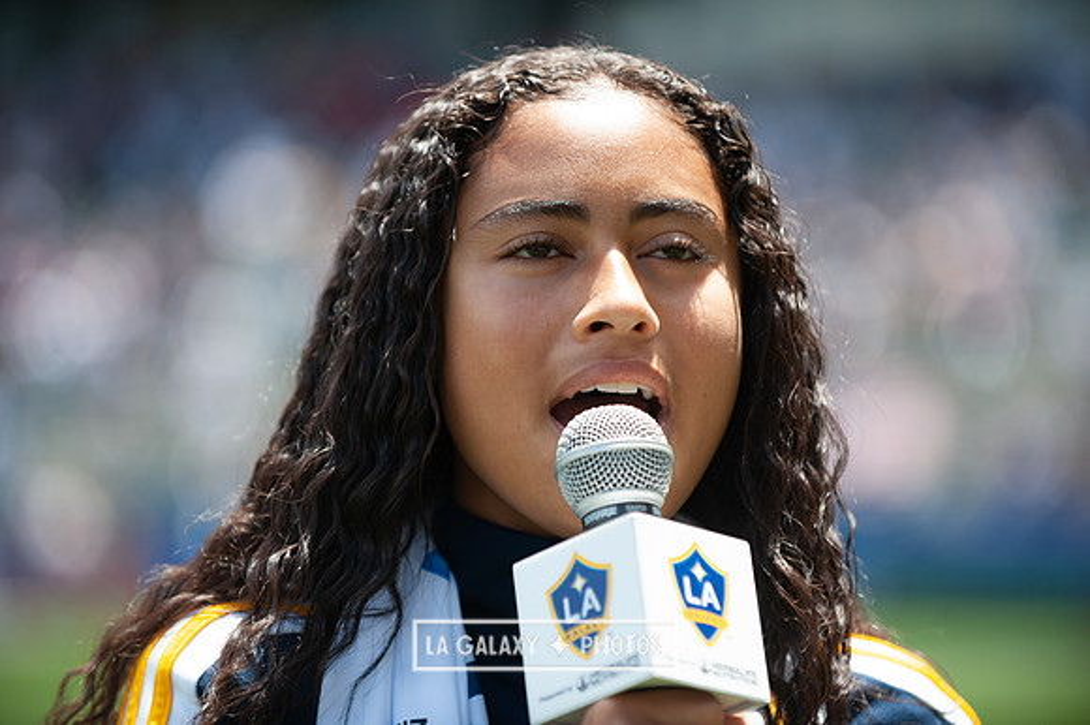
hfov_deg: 13.7
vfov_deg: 9.1
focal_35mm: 150
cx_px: 545
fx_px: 4539
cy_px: 362
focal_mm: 150
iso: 200
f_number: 3.5
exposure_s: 1/1000
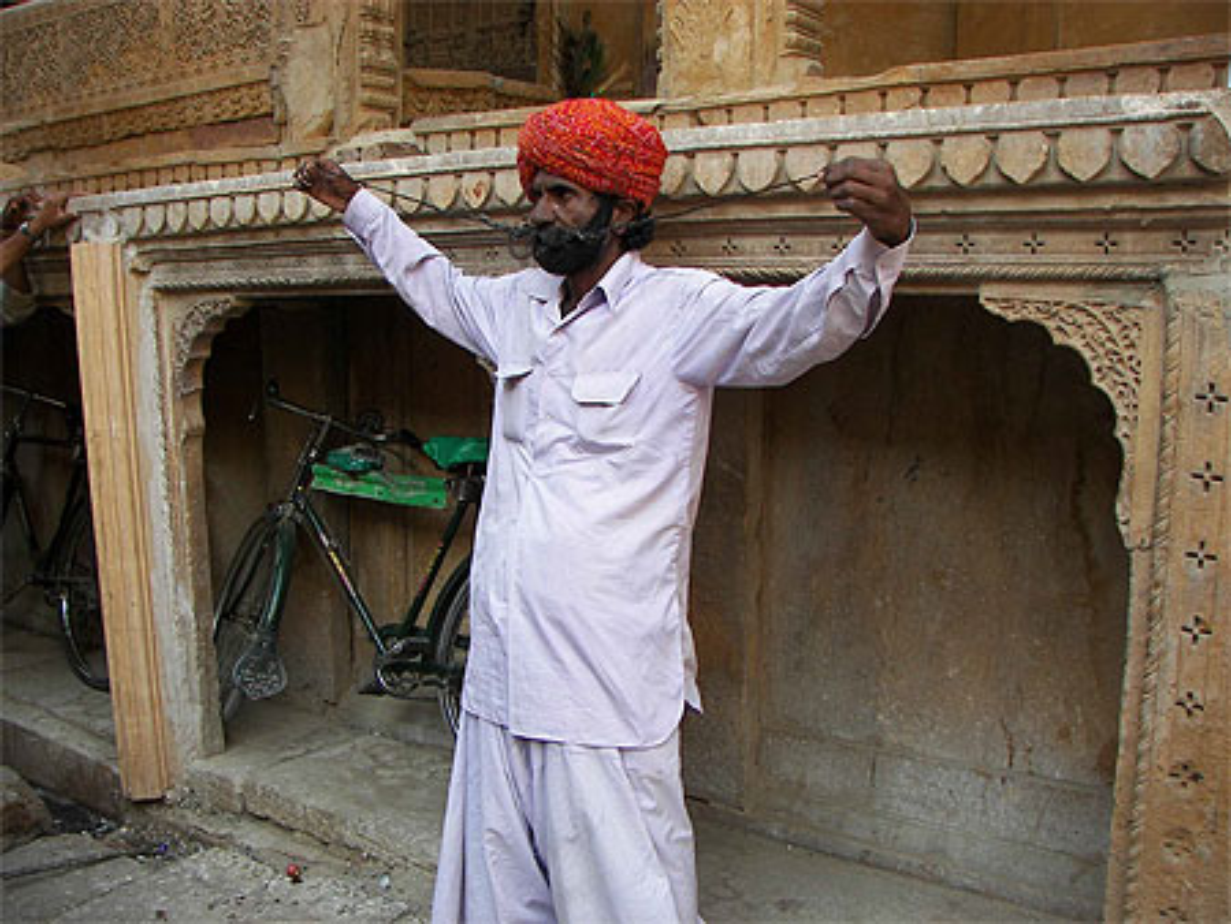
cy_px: 462
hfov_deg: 51.3
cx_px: 616
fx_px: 1281
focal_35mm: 36
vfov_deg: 39.7
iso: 50
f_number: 2.8
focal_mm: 6
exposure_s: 1/100
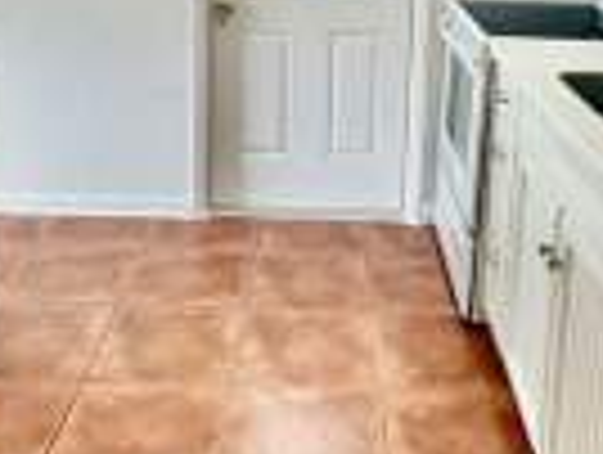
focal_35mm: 50
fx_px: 873
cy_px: 27
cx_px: 328
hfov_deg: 38.1
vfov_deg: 27.9
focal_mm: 2.22
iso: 125
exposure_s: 1/120
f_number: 2.2
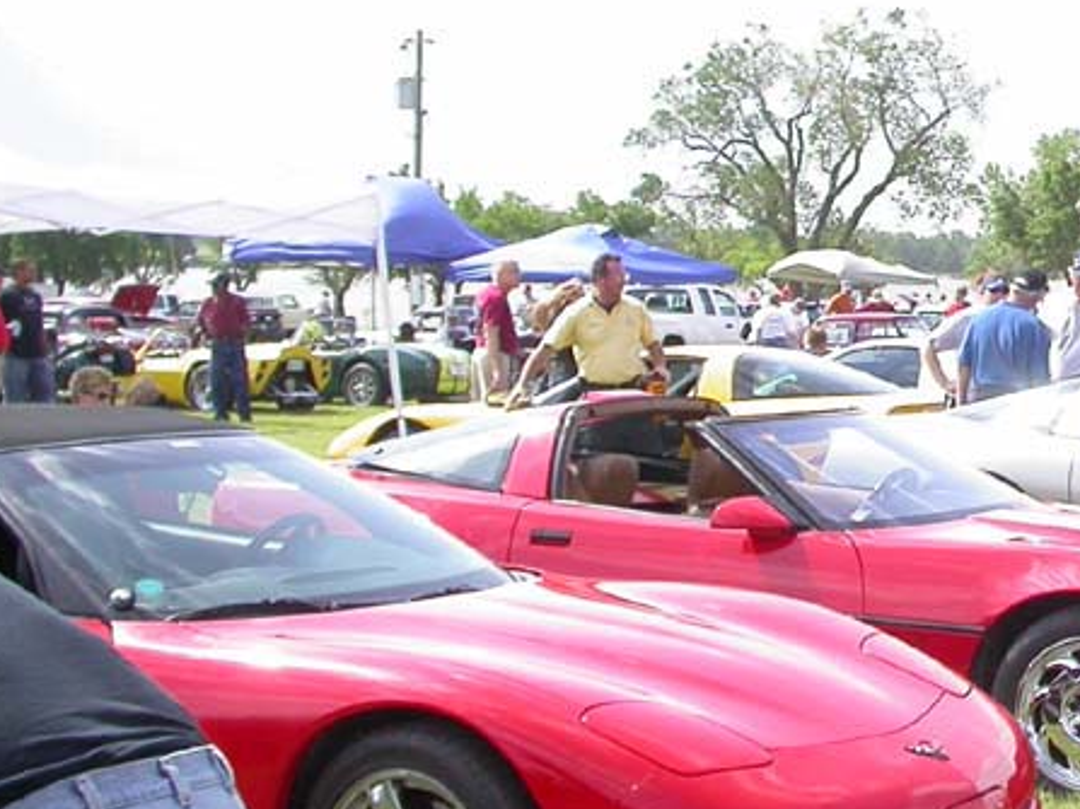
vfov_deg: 17.0
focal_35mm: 87
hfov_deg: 21.4
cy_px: 394
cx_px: 1184
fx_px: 2714
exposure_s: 1/1000
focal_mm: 7.85
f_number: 2.6
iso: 100
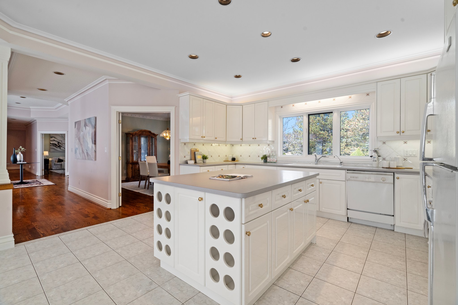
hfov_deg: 96.7
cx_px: 229
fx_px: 204
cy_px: 152
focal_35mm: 16
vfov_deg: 73.7
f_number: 9
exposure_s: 1/30
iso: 3200
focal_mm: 16
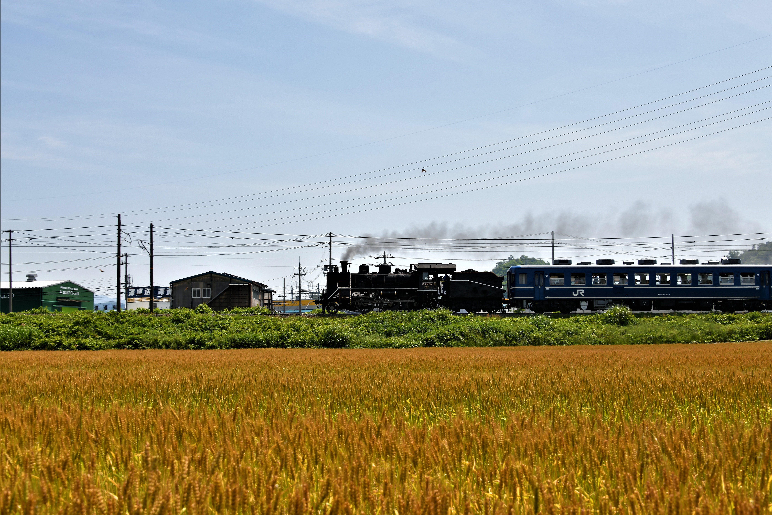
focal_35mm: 48
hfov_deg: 41.1
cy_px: 258
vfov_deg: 28.1
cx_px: 386
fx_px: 1029
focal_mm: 48
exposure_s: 1/250
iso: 100
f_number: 9
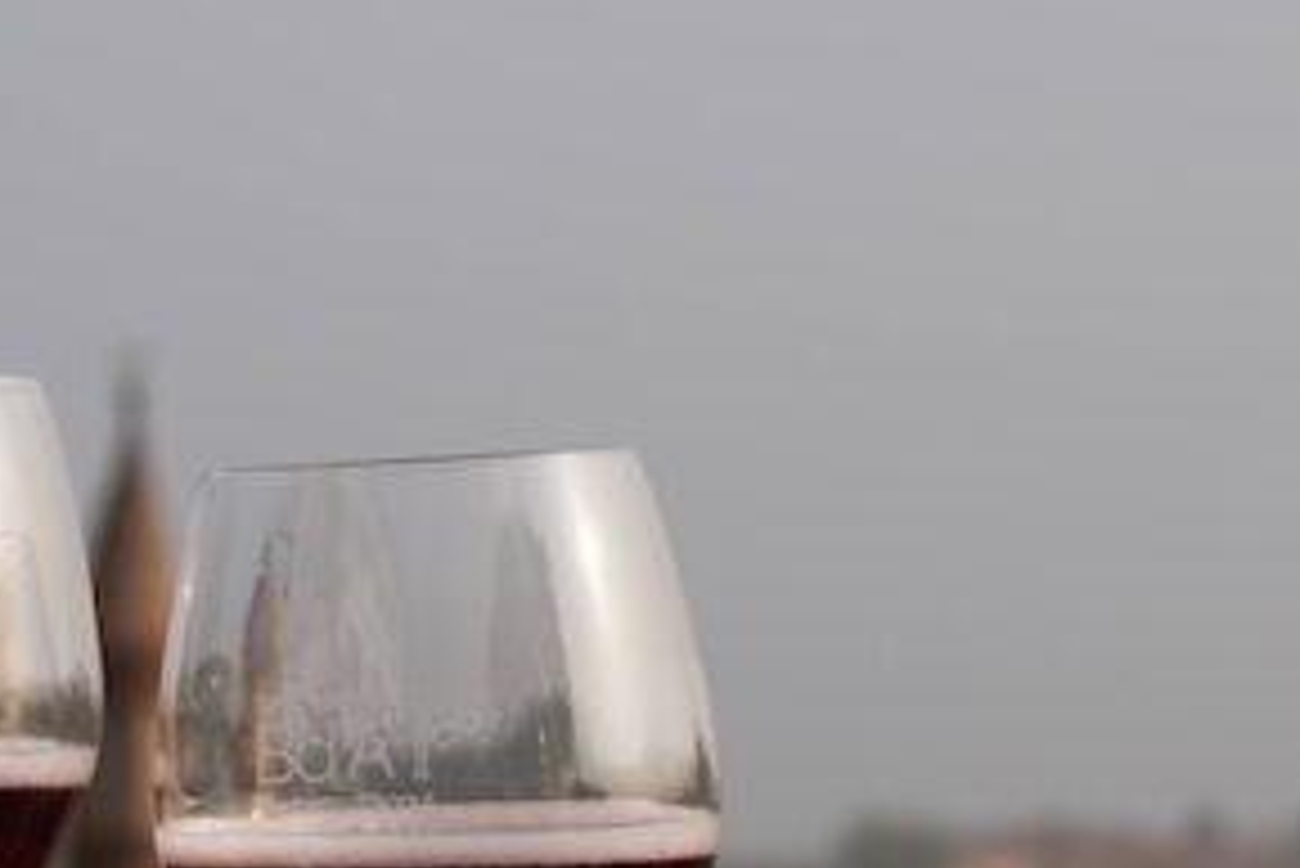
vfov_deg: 5.5
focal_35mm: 248
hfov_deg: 8.3
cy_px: 839
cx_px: 252
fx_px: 8960
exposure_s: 1/200
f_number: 10
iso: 100
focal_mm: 70
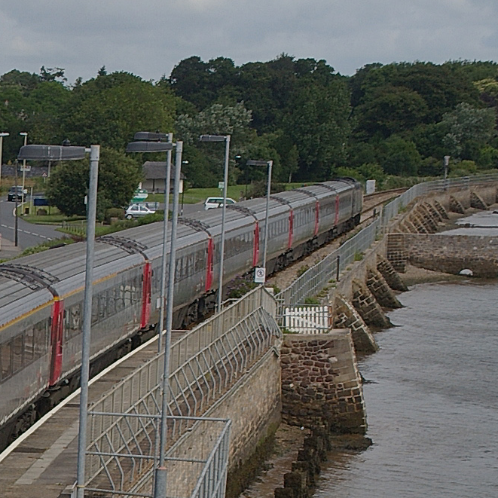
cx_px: -347
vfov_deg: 9.8
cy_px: 565
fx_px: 2865
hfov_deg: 9.5
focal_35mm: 176
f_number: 9.5
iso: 200
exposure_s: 1/350
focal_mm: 38
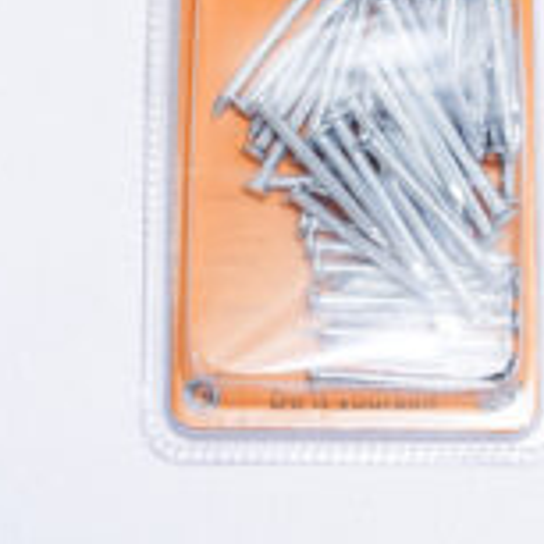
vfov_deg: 10.4
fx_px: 2969
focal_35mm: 167
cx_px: 345
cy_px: 66
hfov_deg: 10.5
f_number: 9
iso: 3200
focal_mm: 70
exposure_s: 1/200
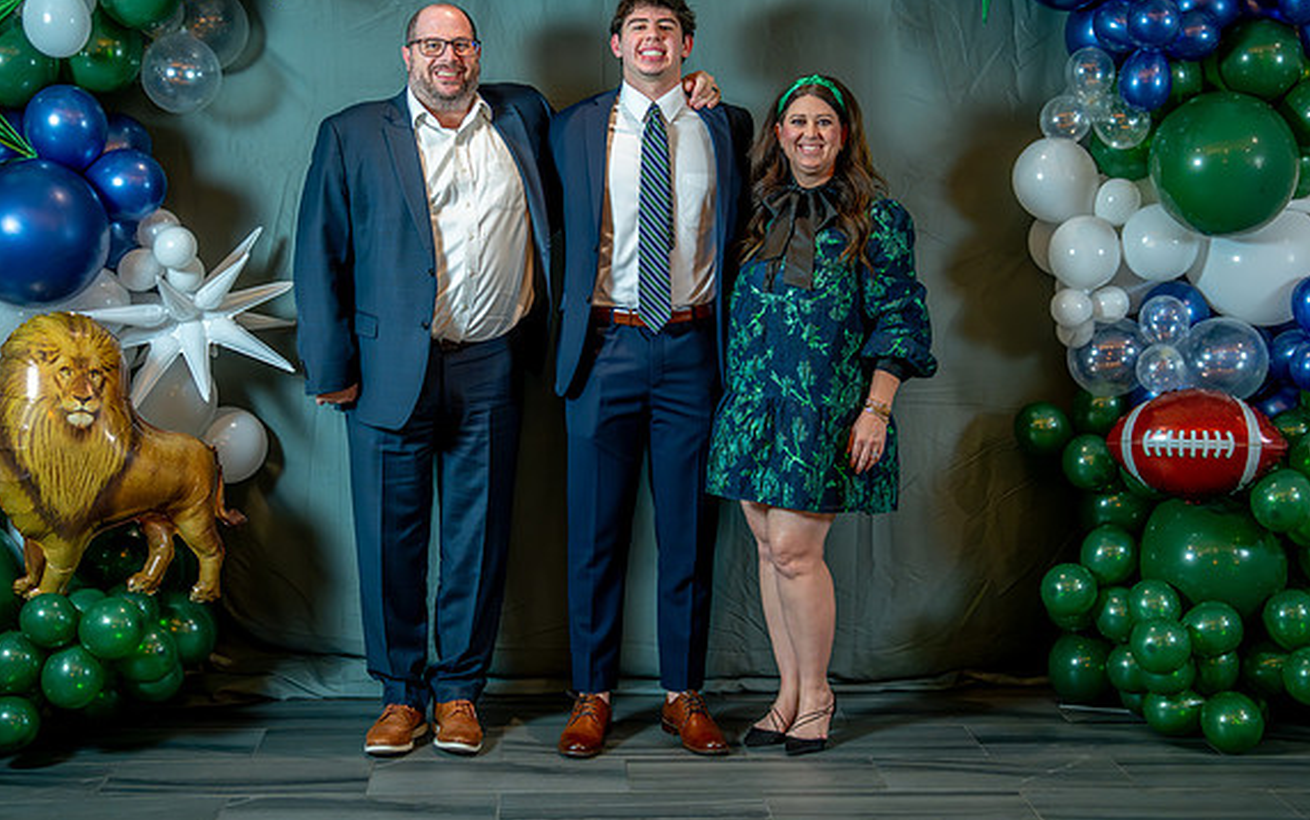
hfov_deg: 35.6
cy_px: 357
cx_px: 711
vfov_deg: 22.8
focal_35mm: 57
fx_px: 2036
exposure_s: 1/400
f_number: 1.2
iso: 1250
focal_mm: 50
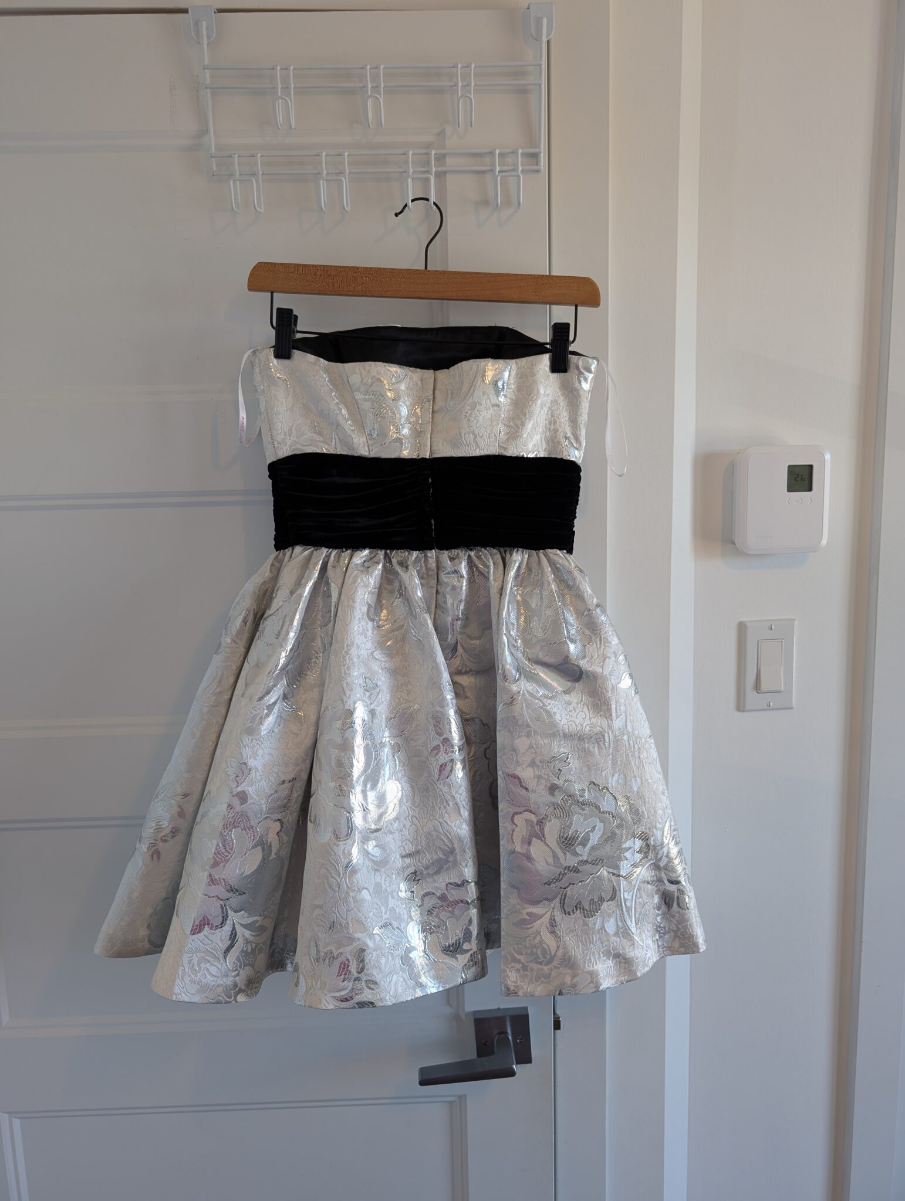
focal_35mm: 24
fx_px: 835
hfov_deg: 56.9
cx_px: 452
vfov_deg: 71.5
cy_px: 600
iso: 40
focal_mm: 6.9
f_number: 1.68
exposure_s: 1/60
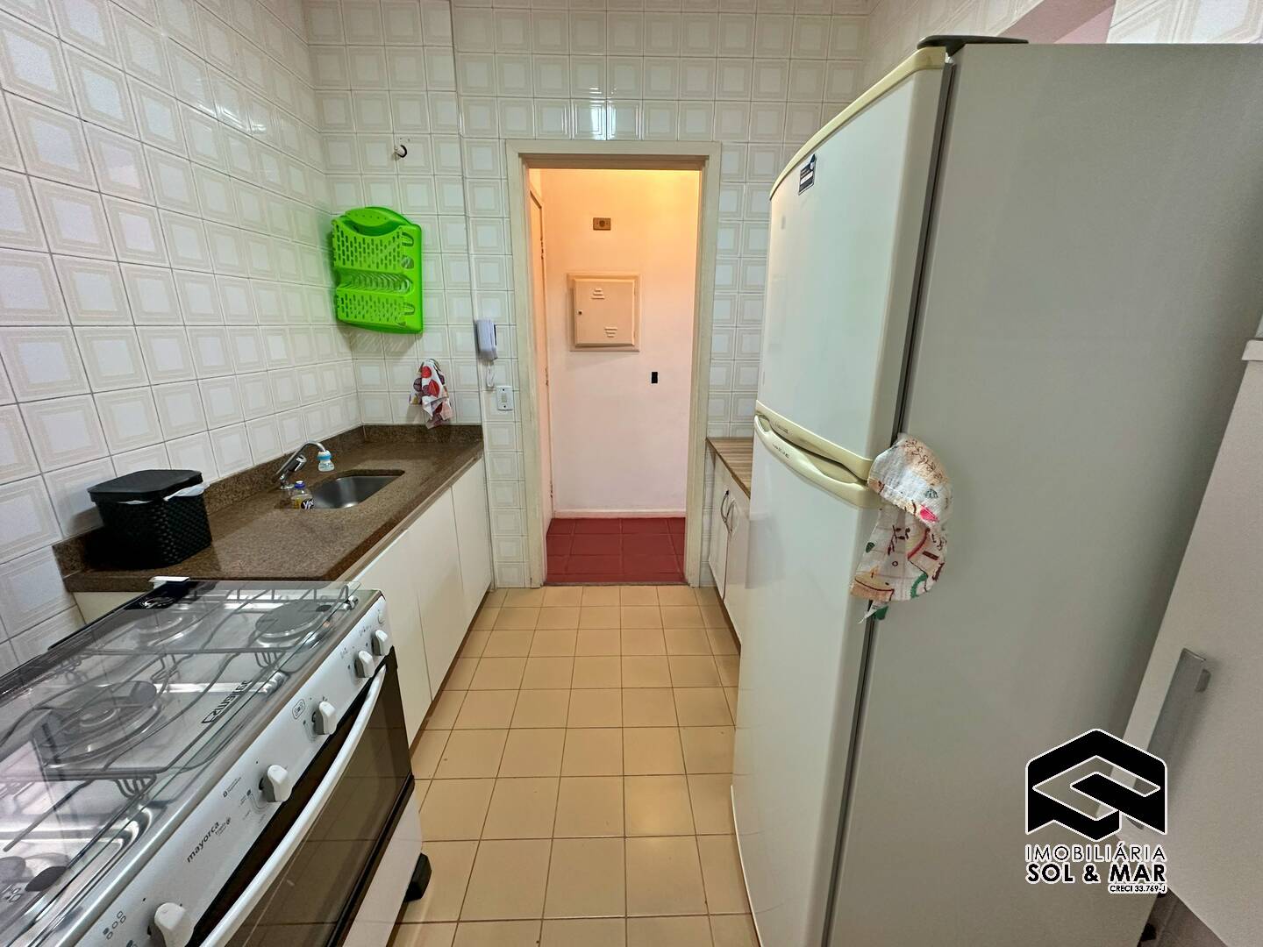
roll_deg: -0.4
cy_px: 474
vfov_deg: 85.7
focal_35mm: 14
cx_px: 632
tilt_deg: -16.2
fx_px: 511
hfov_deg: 102.1
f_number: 2.2
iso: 200
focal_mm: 2.22
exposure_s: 1/60
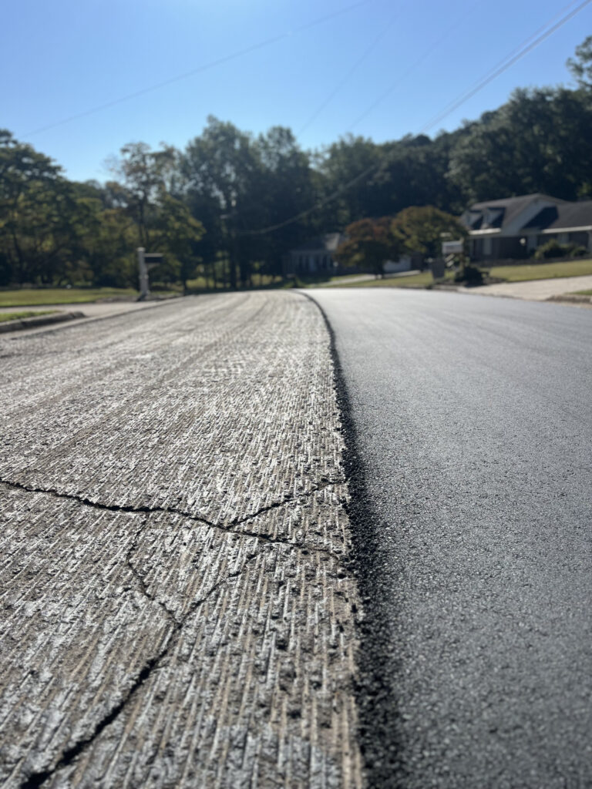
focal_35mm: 26
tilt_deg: -12.7
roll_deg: +2.7
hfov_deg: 53.1
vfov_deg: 67.3
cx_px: 296
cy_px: 394
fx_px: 593
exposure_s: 1/5076
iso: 50
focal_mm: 5.1
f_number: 1.6
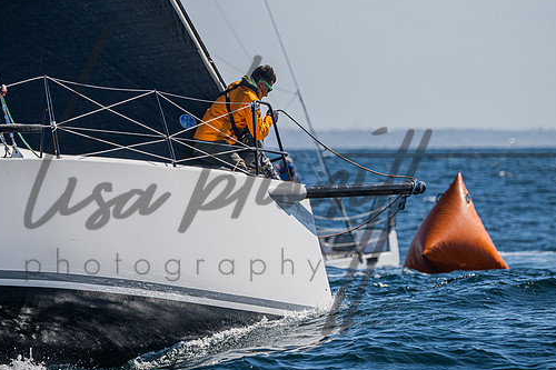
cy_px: 123
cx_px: 282
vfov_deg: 3.5
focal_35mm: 398
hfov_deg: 5.2
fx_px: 6145
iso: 400
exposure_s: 1/4000
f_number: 5
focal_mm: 250
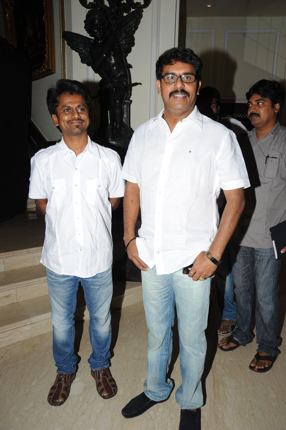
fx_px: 334
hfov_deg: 46.4
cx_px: 143
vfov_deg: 65.5
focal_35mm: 28
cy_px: 215
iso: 200
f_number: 8
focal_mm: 28
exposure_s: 1/125
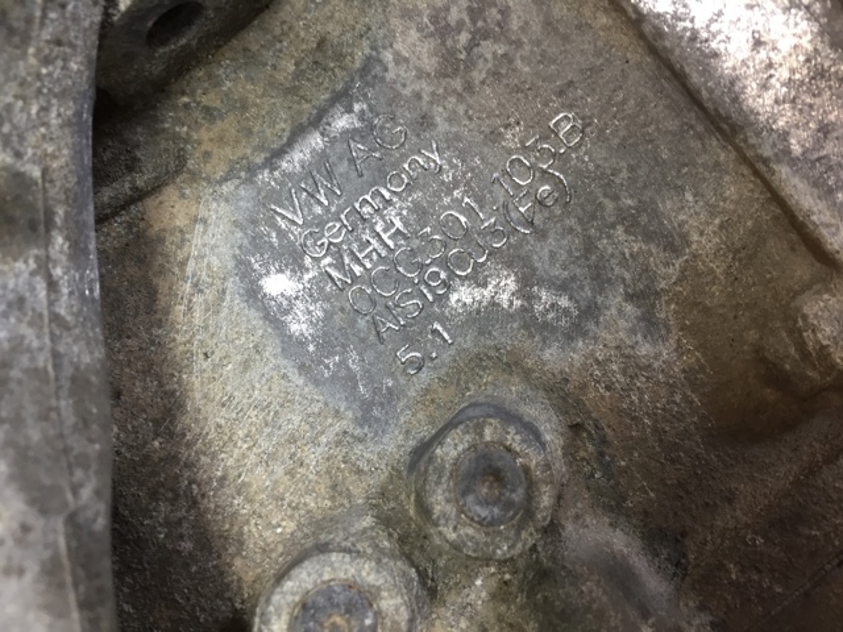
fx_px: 706
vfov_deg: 48.2
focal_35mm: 29
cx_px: 422
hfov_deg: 61.7
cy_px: 316
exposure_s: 1/33
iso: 100
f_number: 2.2
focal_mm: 4.15
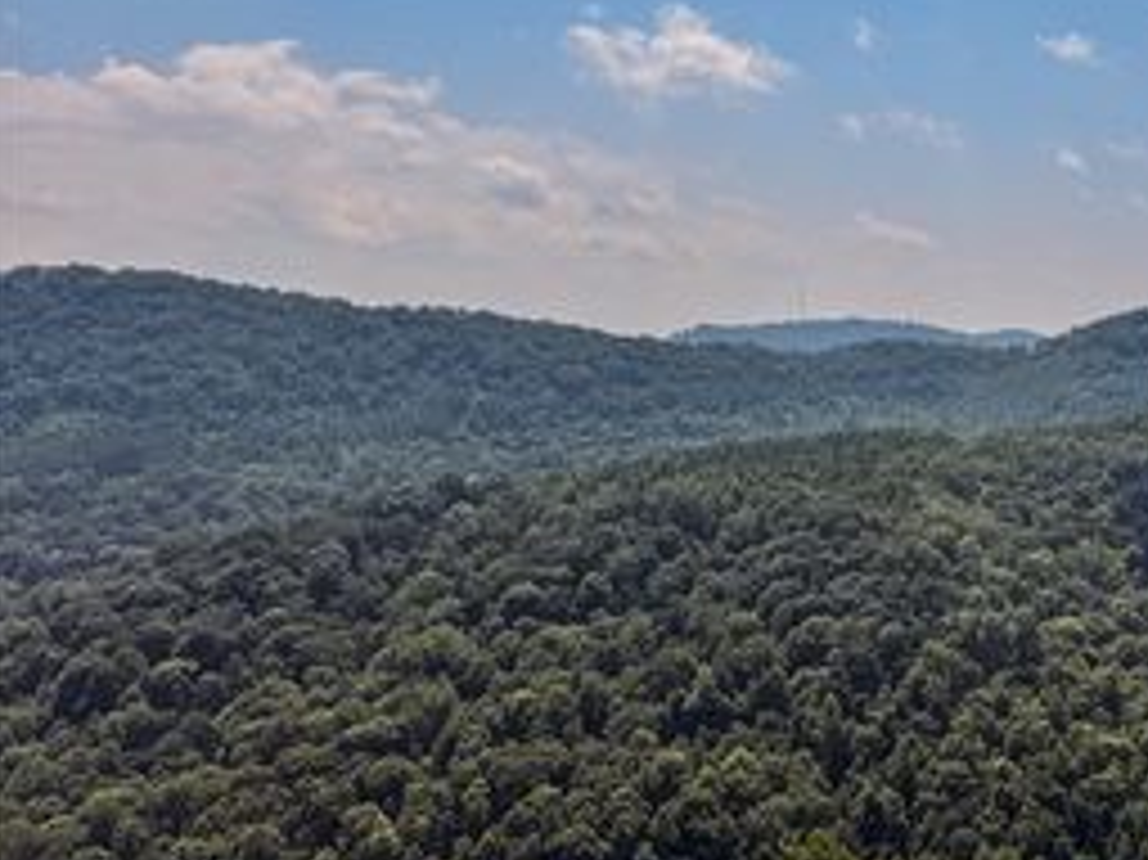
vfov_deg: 30.4
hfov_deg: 36.8
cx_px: 1116
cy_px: 236
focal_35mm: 47
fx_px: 1558
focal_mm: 6.76
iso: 80
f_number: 1.78
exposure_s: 1/14286
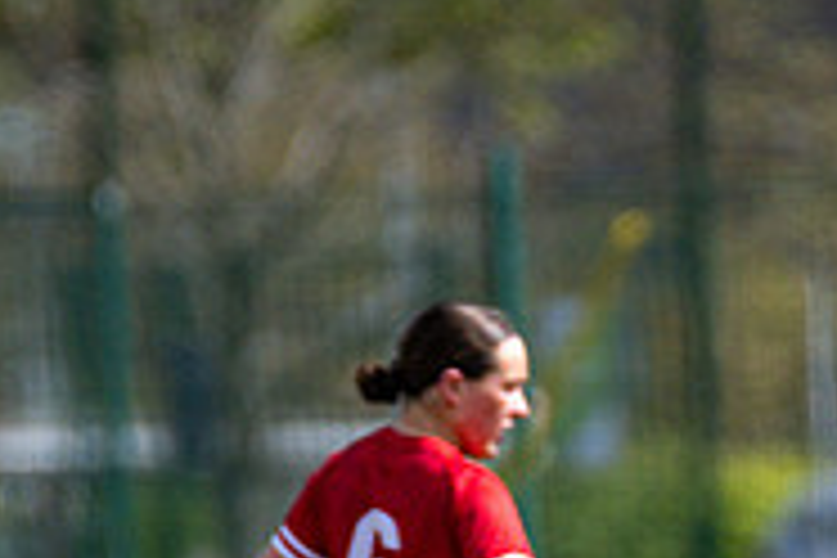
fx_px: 35593
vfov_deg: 0.9
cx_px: 849
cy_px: 1191
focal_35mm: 1531
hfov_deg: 1.3
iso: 280
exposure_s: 1/6400
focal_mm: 300
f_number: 2.8
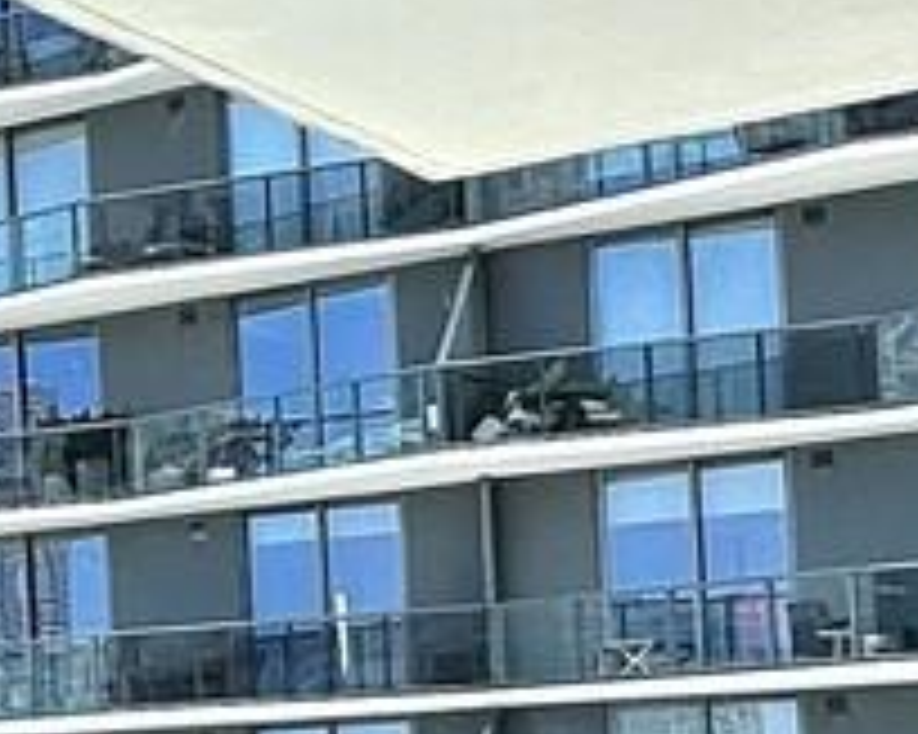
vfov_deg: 14.1
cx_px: -1184
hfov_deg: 13.7
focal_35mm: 107
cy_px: 793
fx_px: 2906
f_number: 2.2
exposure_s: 1/596
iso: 40
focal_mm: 2.22
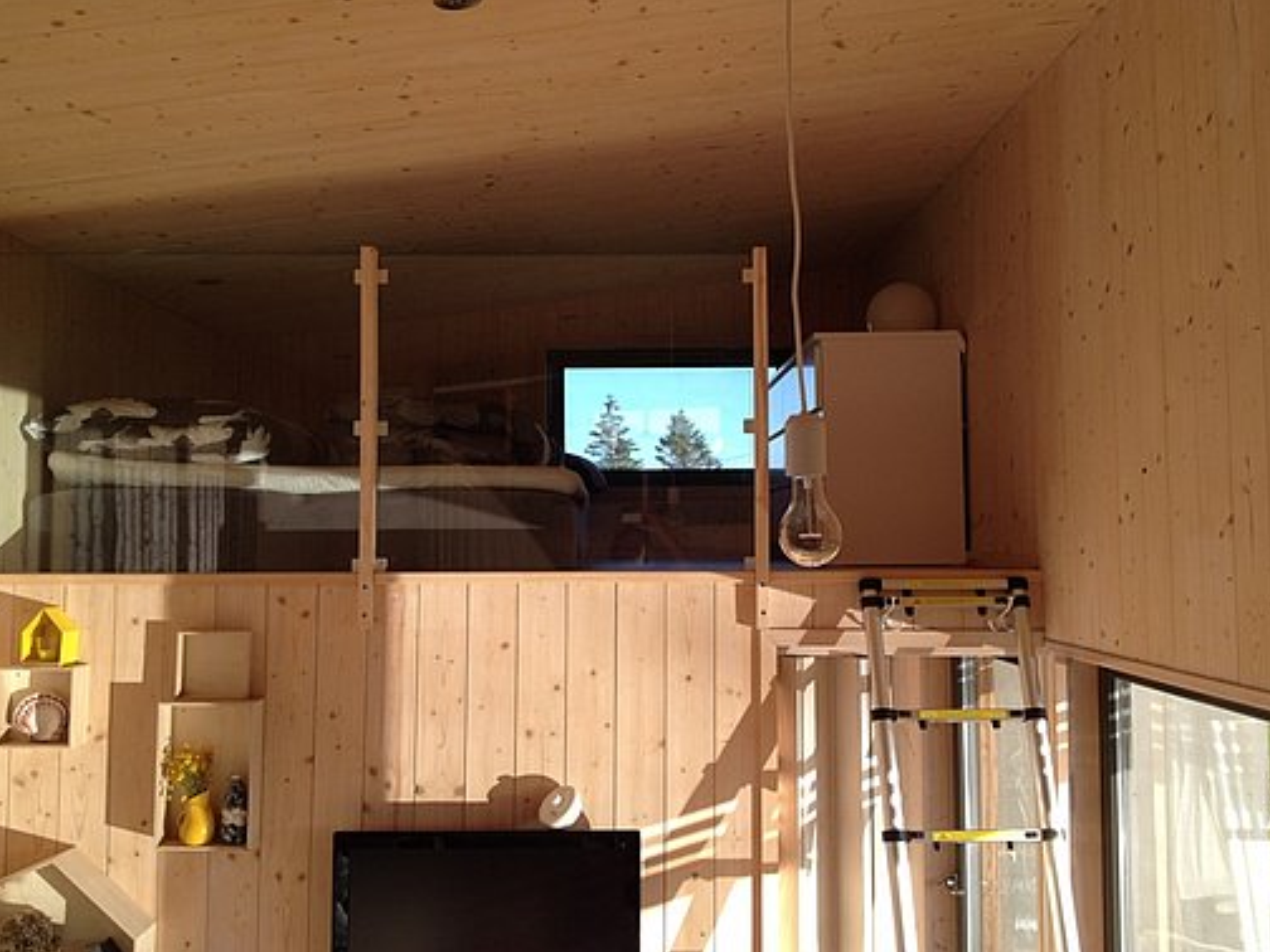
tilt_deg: +2.1
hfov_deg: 50.1
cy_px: 453
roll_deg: +1.2
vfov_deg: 38.7
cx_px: 621
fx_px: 1357
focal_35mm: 37
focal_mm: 4.28
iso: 50
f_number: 2.4
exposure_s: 1/383
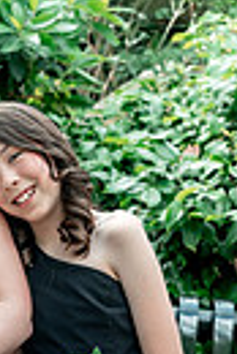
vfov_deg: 20.3
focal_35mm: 97
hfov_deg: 13.0
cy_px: 365
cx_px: -166
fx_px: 955
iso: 200
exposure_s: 1/160
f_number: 3.5
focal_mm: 28
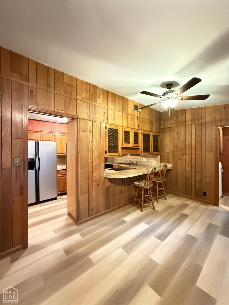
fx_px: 123
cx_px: 114
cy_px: 152
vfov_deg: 102.1
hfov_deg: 85.7
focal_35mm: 14
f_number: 2.2
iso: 2000
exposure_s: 1/30
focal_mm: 2.22
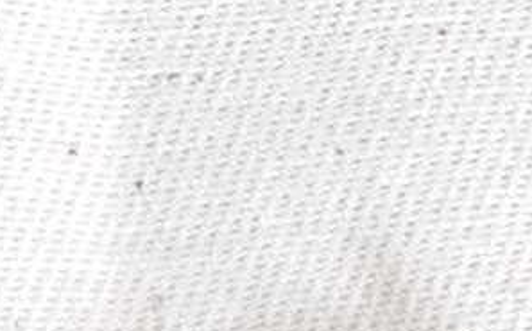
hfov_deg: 13.0
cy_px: 1372
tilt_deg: -82.9
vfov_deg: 6.4
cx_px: 61
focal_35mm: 160
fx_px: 2318
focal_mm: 3.99
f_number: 1.8
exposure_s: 1/30
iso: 40
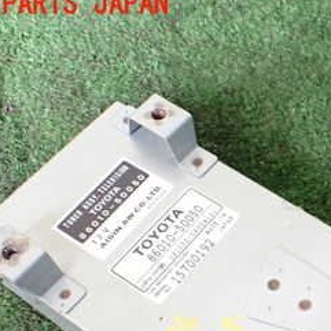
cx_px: 331
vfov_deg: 25.3
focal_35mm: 66
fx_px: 714
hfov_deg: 24.9
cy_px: 297
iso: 500
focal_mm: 5.4
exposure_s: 1/125
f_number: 2.3
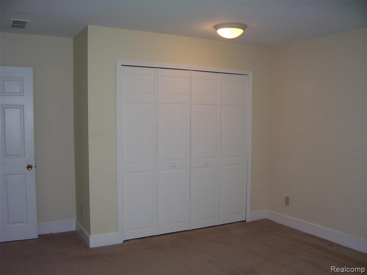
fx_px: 360
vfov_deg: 41.8
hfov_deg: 54.0
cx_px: 184
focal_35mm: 34
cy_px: 138
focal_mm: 5.6
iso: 125
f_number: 2.7
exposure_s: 1/60
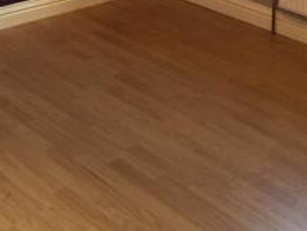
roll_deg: -3.0
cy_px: -44
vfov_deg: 18.2
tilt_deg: -17.6
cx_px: 97
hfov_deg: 25.2
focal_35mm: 77
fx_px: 683
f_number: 2.2
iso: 125
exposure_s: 1/33
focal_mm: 4.15
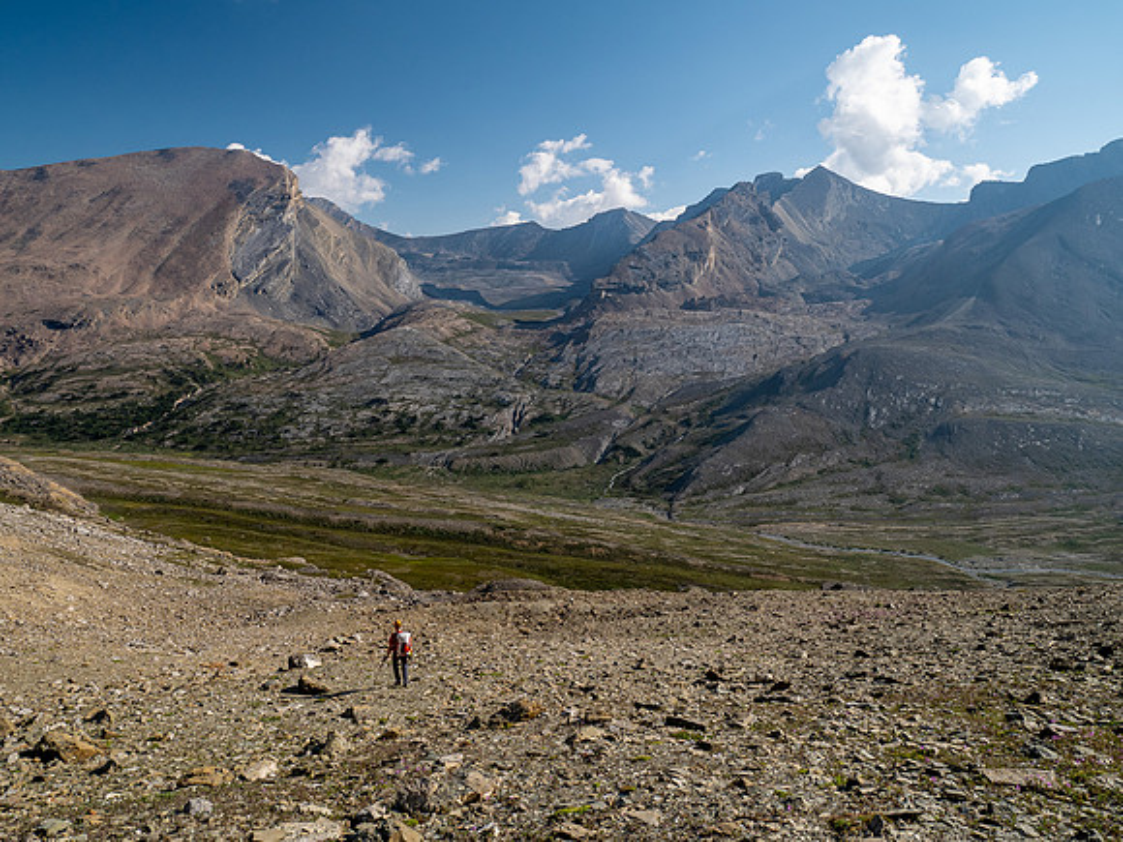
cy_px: 421
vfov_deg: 56.8
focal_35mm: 24
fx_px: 779
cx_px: 562
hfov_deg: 71.6
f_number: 8
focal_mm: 12
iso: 200
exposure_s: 1/160
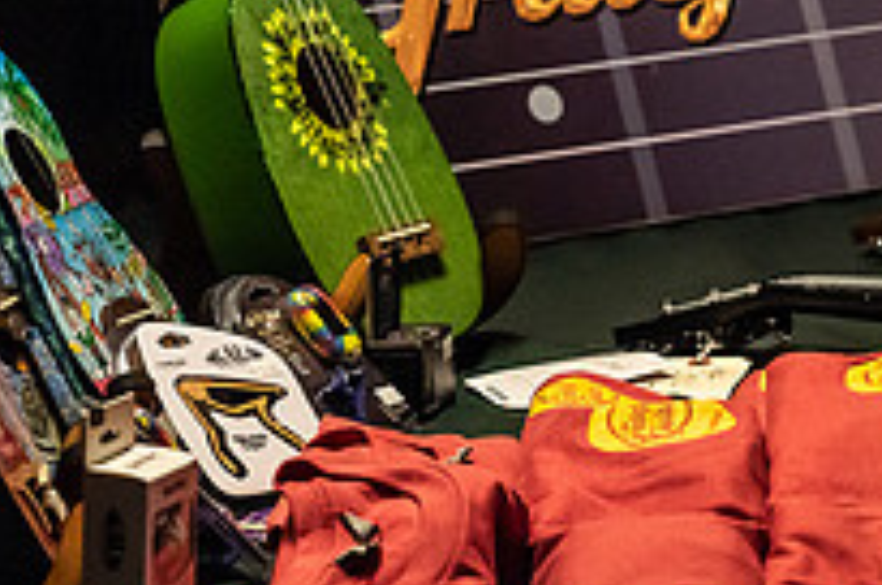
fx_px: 5895
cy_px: 346
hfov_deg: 8.5
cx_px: 783
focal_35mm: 241
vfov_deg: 5.7
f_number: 5.6
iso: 1600
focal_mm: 85
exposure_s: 1/160
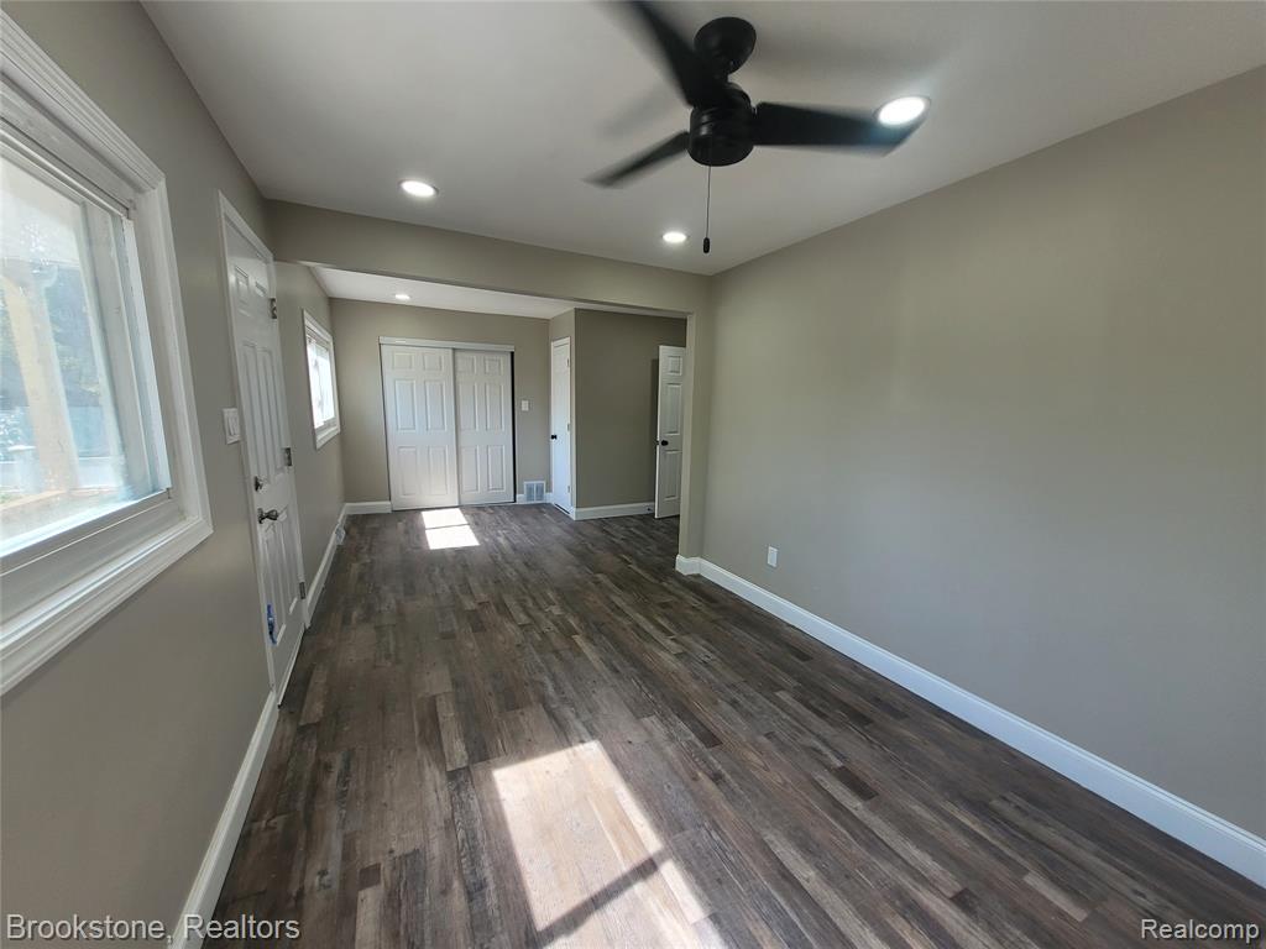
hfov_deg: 106.2
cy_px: 474
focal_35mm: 13
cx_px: 633
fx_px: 475
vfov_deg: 89.9
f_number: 2.2
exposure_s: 1/120
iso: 64
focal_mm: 1.74
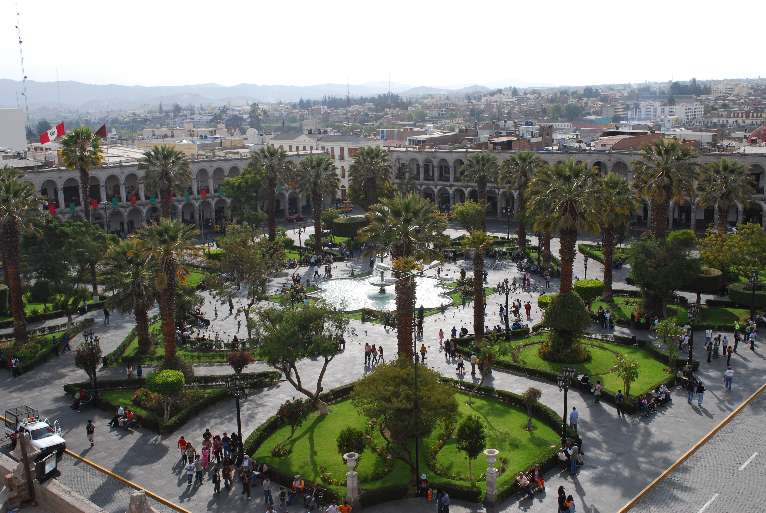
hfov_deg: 53.1
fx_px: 767
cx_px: 383
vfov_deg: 37.0
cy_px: 256
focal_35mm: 36
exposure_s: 1/320
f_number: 9
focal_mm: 24
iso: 200
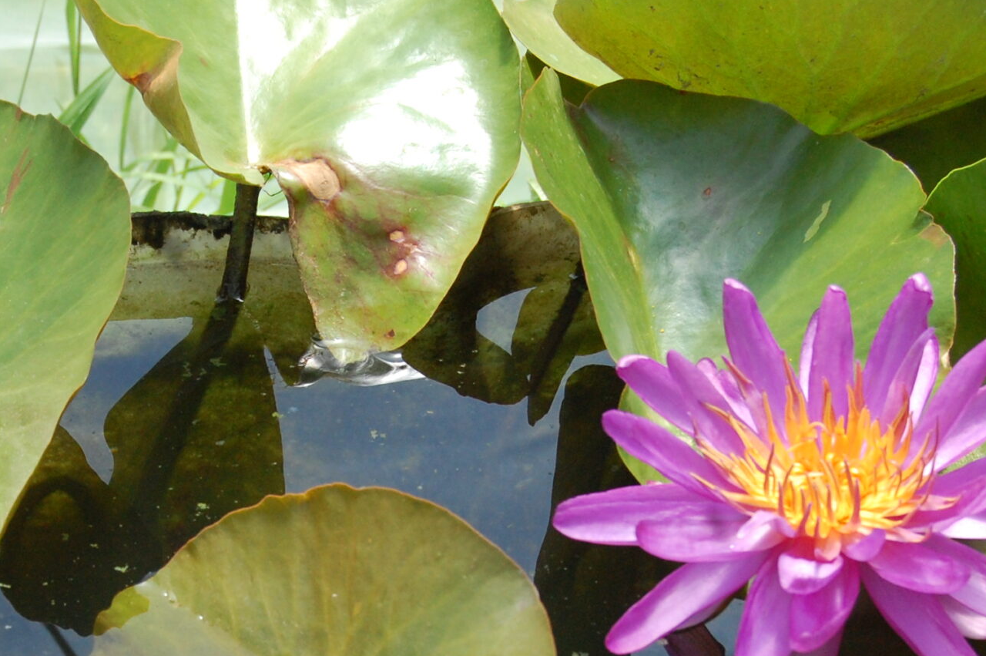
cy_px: 635
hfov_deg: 14.8
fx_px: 3776
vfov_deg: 9.9
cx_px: 307
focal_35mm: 138
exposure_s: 1/500
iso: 800
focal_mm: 46
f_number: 11
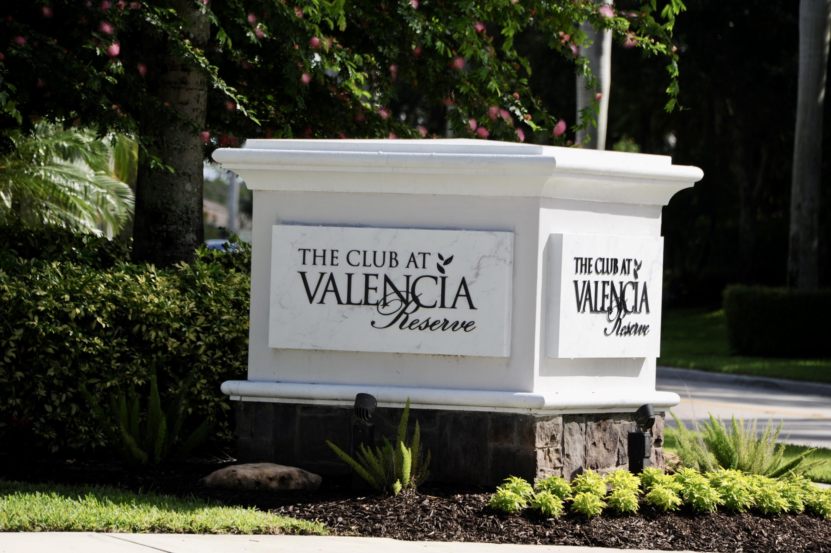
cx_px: 416
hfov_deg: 8.2
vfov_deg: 5.5
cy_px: 276
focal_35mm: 250
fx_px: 5767
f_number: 8
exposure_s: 1/400
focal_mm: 250
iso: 200
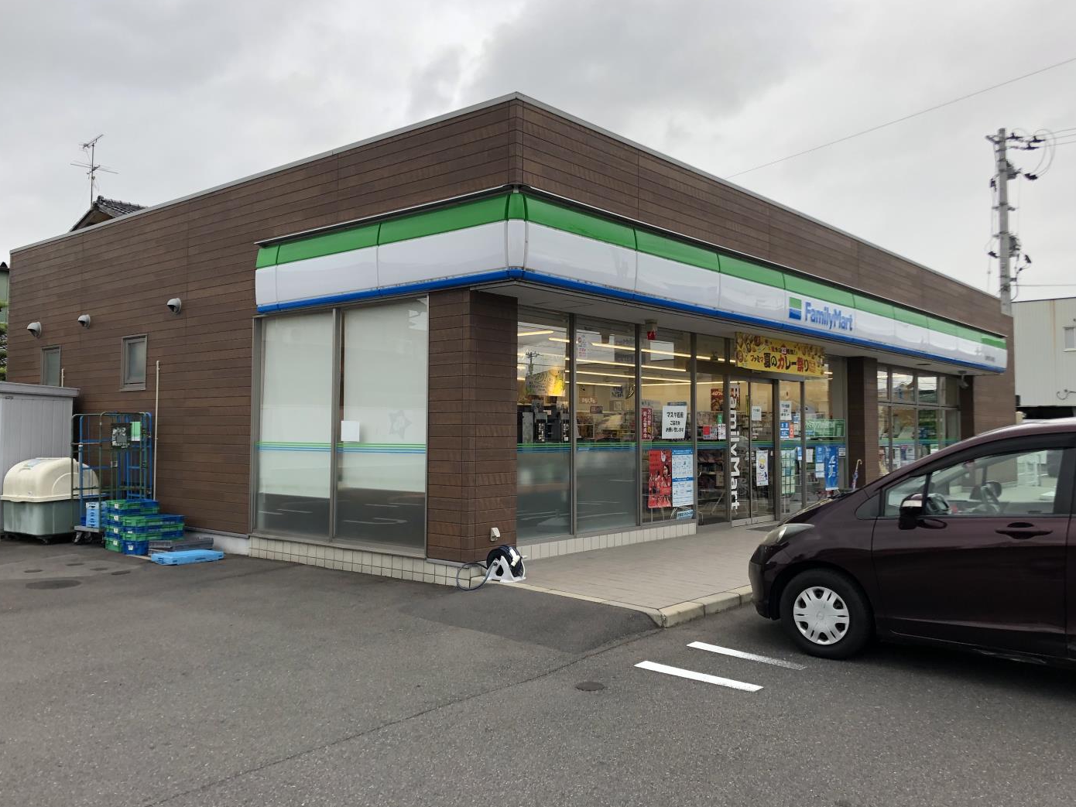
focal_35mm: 29
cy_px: 395
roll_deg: +1.6
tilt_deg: +2.3
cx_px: 523
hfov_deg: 61.6
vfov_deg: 48.2
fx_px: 902
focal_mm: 3.99
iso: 20
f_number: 1.8
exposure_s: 1/264
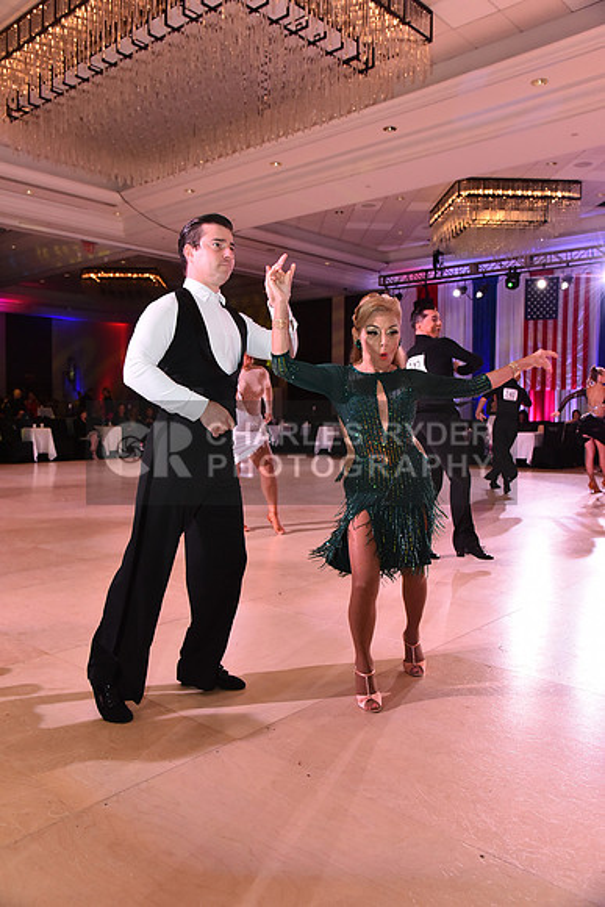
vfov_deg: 55.8
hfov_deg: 38.9
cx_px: 302
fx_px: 857
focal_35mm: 34
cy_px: 454
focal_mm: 34
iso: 2500
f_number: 5.6
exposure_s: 1/320
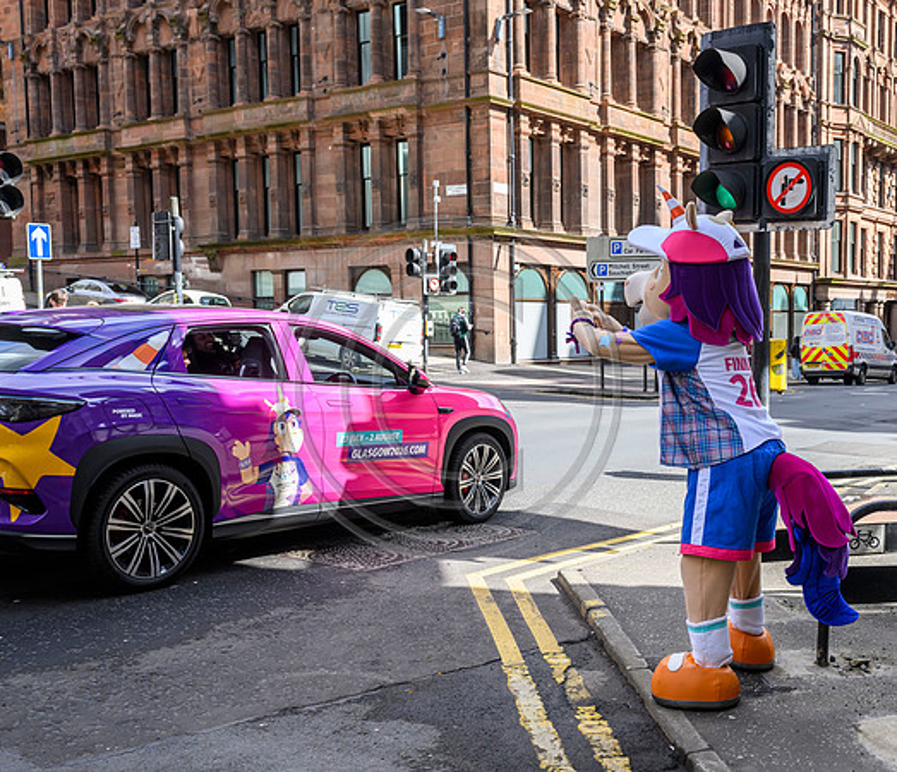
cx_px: 642
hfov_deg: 43.8
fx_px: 1087
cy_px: 418
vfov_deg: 39.1
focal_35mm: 40
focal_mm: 30.5
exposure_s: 1/1000
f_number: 4.5
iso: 500
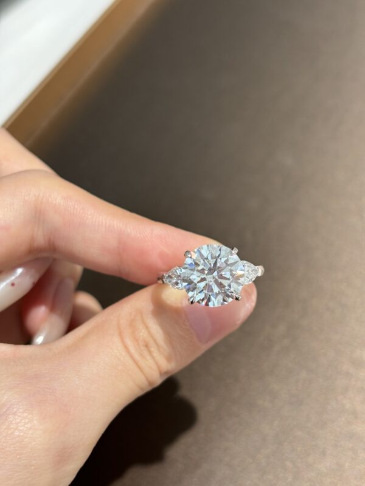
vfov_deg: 36.8
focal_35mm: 52
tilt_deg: -57.4
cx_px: 182
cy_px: 243
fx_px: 731
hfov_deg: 28.0
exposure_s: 1/100
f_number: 1.6
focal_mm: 5.96
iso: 50
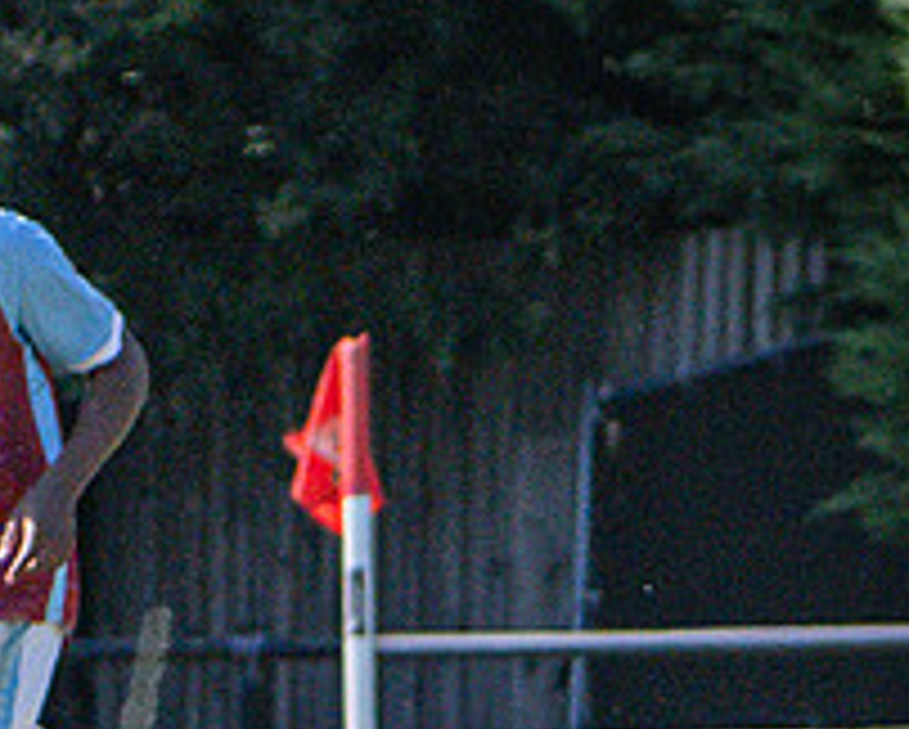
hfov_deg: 0.9
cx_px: -300
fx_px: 55770
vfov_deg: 0.7
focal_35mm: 2071
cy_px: 979
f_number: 4
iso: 400
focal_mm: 200
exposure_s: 1/2500
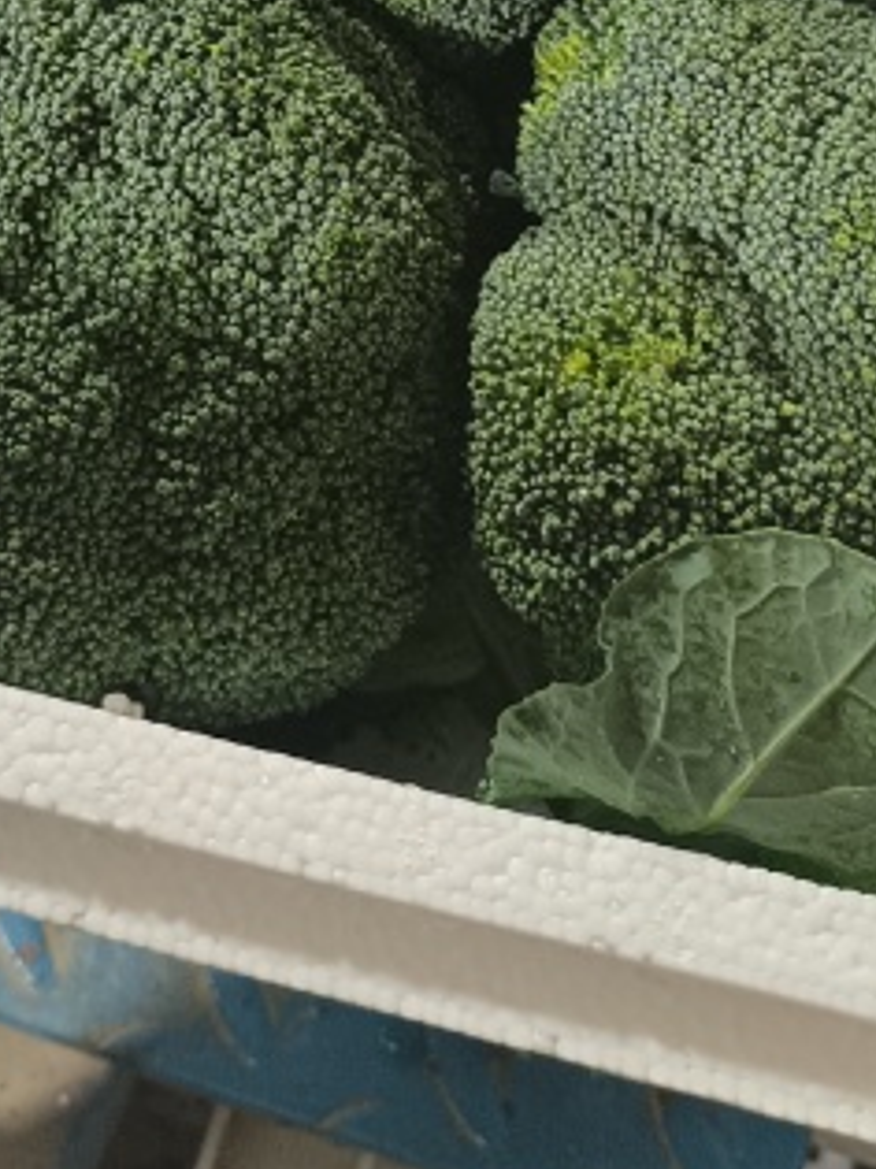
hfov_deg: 16.7
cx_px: 304
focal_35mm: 88
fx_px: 2971
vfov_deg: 20.5
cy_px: -321
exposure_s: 1/50.1
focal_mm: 4.94
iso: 384
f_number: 1.59
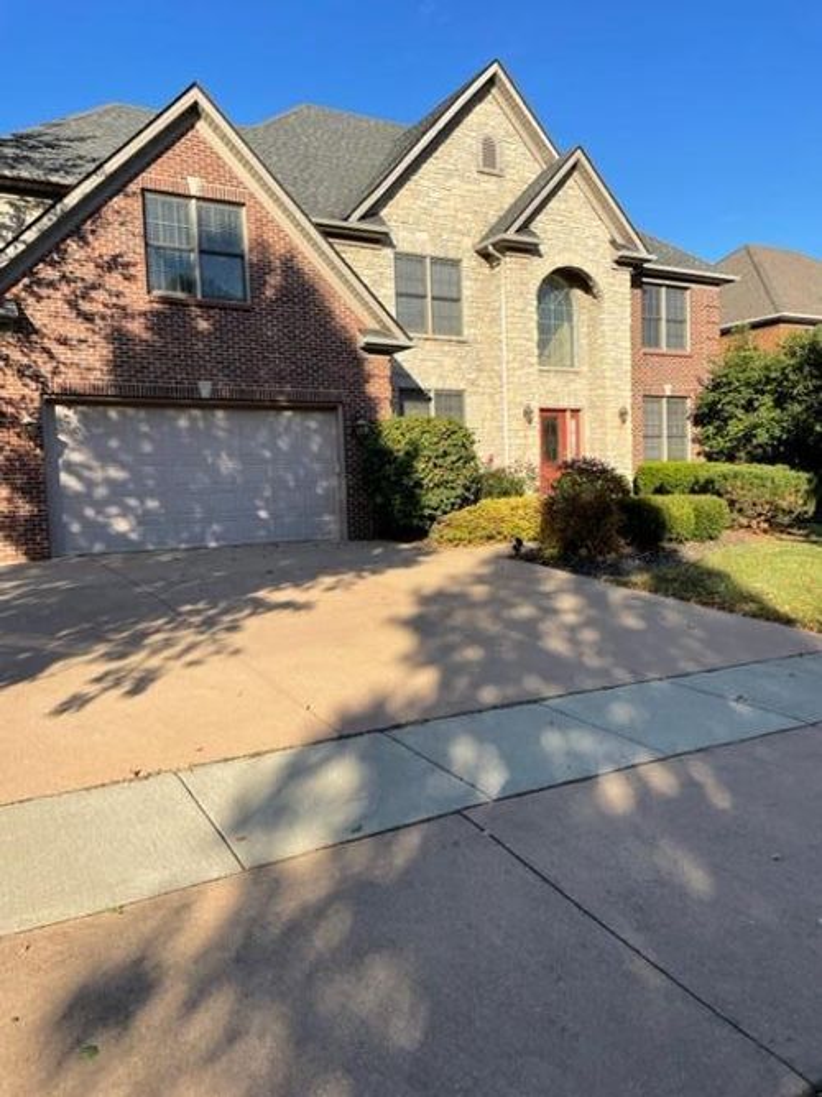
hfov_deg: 53.0
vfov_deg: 67.3
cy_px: 548
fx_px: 823
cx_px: 411
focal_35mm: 26
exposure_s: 1/2304
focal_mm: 4.2
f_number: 1.6
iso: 32
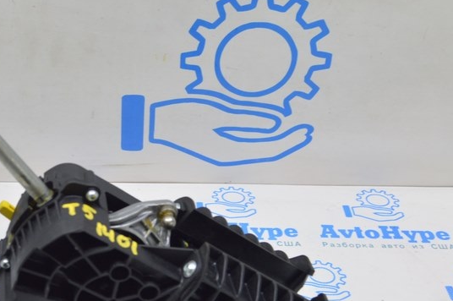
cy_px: 239
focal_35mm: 66
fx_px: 829
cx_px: 109
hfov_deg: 30.0
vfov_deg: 20.4
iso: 400
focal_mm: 23
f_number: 5.6
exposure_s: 1/20
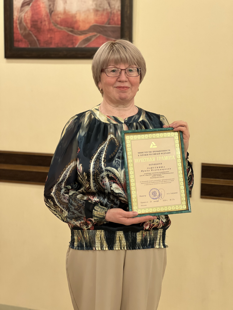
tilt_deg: -4.3
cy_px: 155
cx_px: 116
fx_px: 691
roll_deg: -0.8
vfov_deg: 25.3
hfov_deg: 19.1
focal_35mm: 77
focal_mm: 9
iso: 200
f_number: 2.8
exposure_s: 1/33
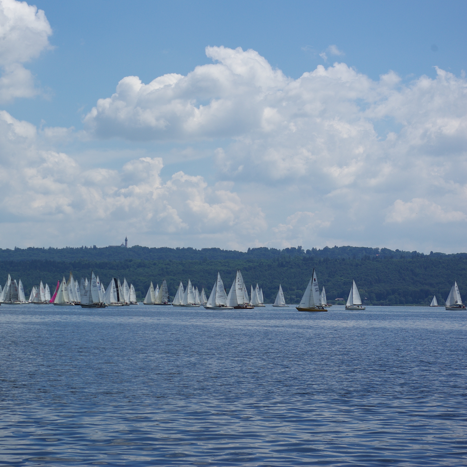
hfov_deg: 16.4
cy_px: 232
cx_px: 124
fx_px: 1612
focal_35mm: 106
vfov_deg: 16.5
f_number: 11
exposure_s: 1/350
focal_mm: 55
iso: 100
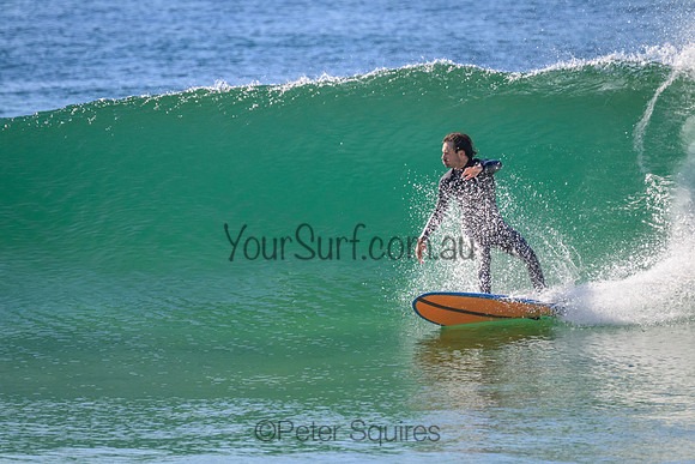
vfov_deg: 1.9
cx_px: 348
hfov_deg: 2.9
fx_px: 13903
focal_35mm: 720
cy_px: 232
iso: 2200
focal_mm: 720
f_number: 11
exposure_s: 1/2000
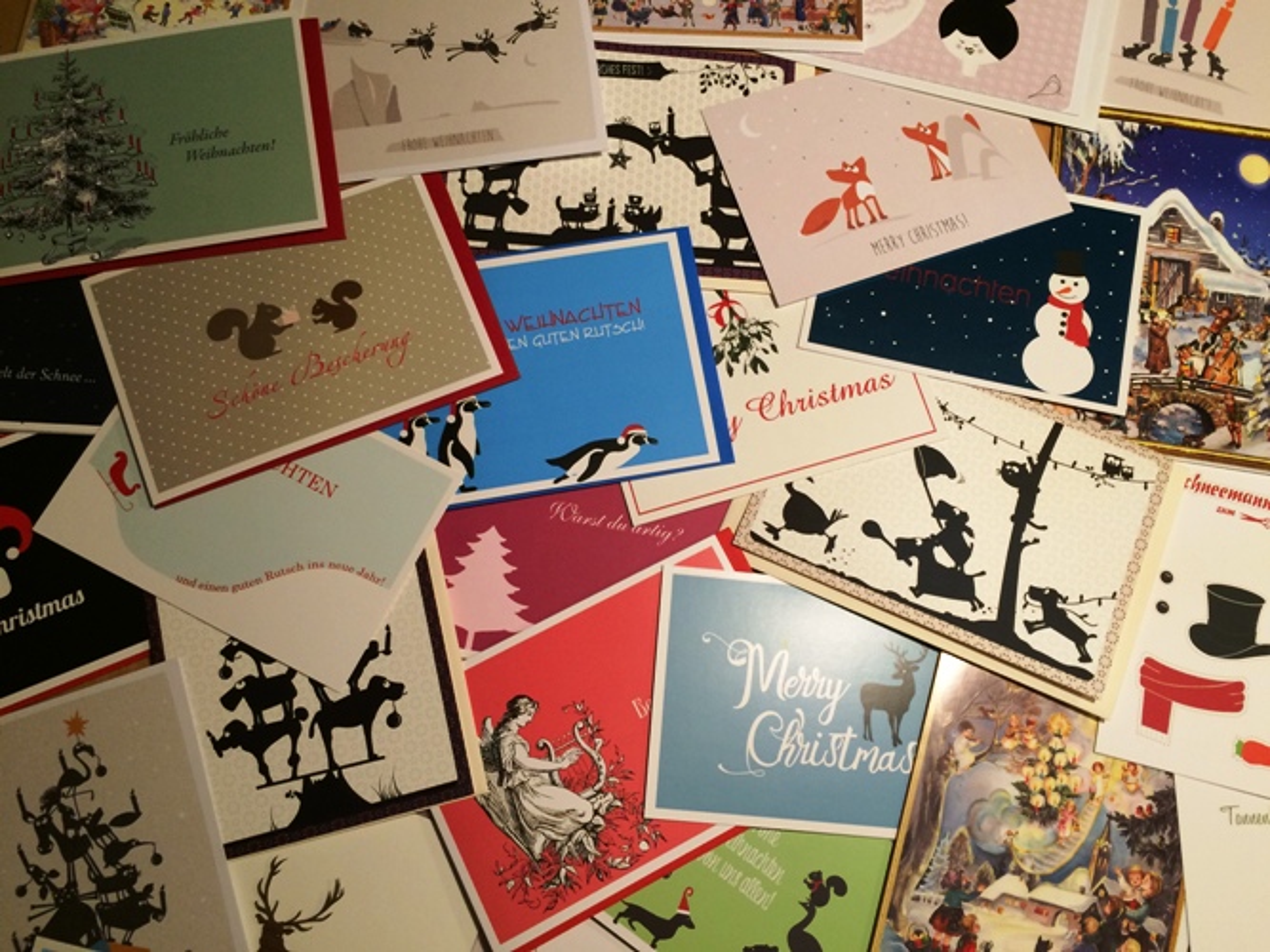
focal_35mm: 29
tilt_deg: -77.7
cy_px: 476
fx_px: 1064
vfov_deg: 48.2
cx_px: 635
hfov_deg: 61.7
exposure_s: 1/33
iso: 64
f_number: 2.2
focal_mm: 4.15
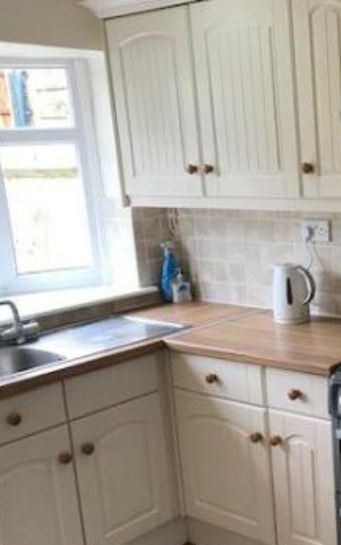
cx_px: 365
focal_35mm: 50
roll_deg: +3.2
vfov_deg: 40.1
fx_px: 744
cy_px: 332
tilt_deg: -13.9
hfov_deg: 24.3
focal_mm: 3.99
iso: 25
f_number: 1.8
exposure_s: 1/33
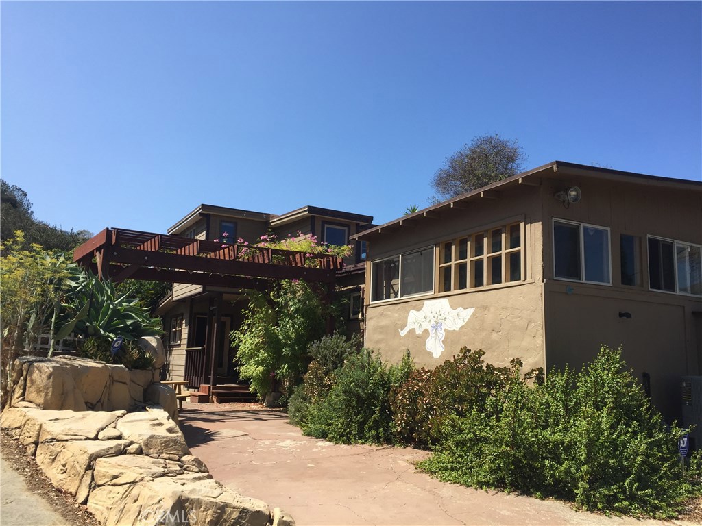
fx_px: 588
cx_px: 351
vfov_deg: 48.2
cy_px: 263
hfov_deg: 61.7
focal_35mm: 29
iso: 32
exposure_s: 1/1412
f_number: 2.2
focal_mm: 4.15
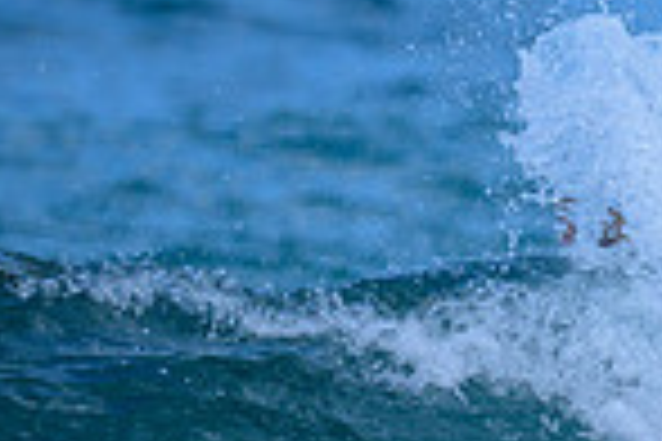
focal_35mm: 3597
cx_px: 1115
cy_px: 467
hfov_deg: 0.6
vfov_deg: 0.4
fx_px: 66140
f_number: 6.3
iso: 560
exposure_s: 1/2000
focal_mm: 800
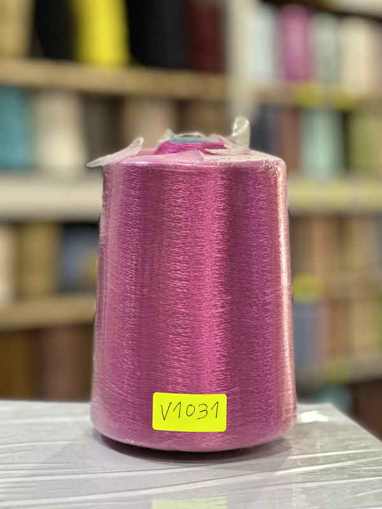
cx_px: 191
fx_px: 1133
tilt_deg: -1.4
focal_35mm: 77
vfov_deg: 25.3
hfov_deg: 19.1
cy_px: 254
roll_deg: -0.1
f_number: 2.8
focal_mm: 9
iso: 200
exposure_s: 1/33
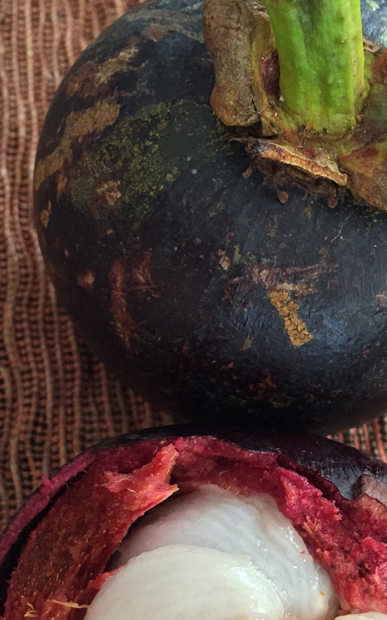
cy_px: 441
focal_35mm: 54
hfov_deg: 23.4
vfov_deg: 36.9
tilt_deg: -65.4
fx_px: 912
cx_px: 337
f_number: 2.2
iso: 250
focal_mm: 4.15
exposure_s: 1/24
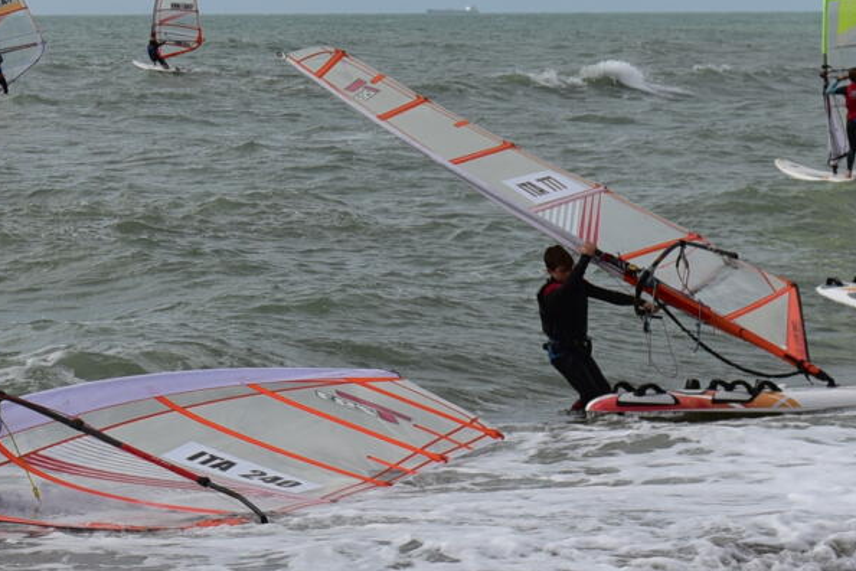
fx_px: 3281
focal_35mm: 138
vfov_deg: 9.9
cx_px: -316
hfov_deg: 14.2
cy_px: 5
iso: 100
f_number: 5
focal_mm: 32
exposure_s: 1/1600
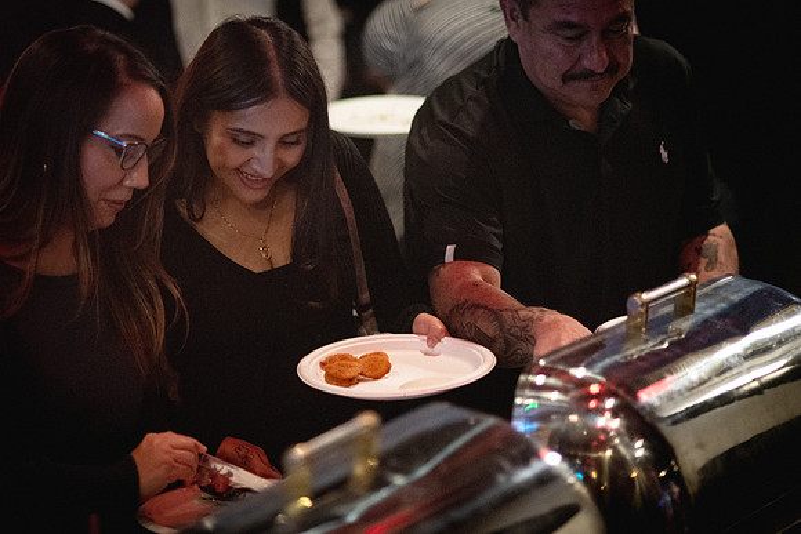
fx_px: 2622
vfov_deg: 11.6
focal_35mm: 118
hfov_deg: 17.3
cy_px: 184
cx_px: 249
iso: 6400
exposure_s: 1/200
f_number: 1.8
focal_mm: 85
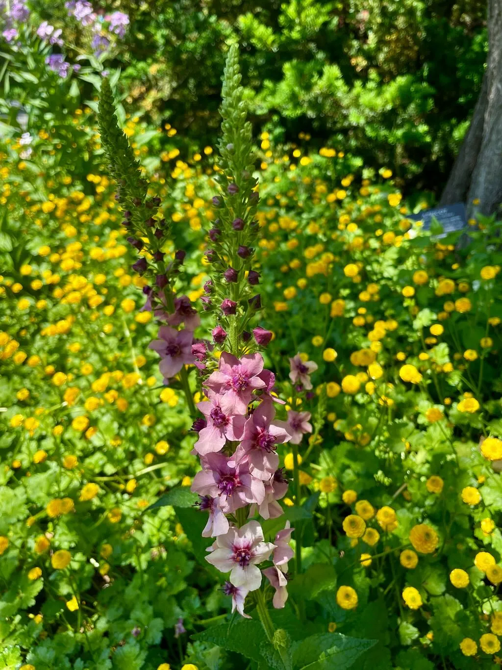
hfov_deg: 53.0
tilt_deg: -24.2
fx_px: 503
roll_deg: -1.1
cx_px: 251
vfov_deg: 67.3
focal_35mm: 26
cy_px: 335
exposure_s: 1/796
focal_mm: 4.2
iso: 32
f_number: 1.6
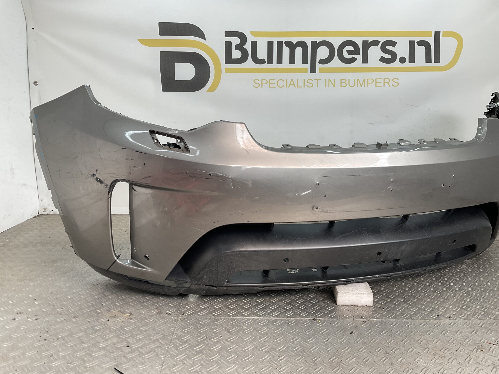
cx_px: 250
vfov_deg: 48.2
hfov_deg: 61.7
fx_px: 418
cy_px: 187
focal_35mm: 29
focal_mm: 3
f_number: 1.8
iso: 16
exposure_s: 1/156
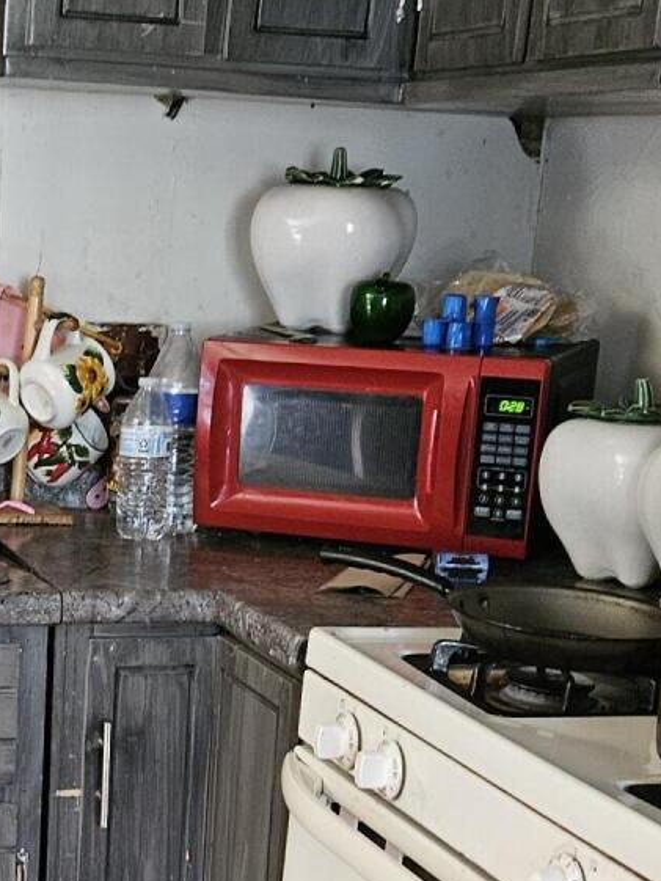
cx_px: -44
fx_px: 2087
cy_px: 802
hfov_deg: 17.5
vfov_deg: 23.2
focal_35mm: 82
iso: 500
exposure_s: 1/24
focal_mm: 5.4
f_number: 1.8
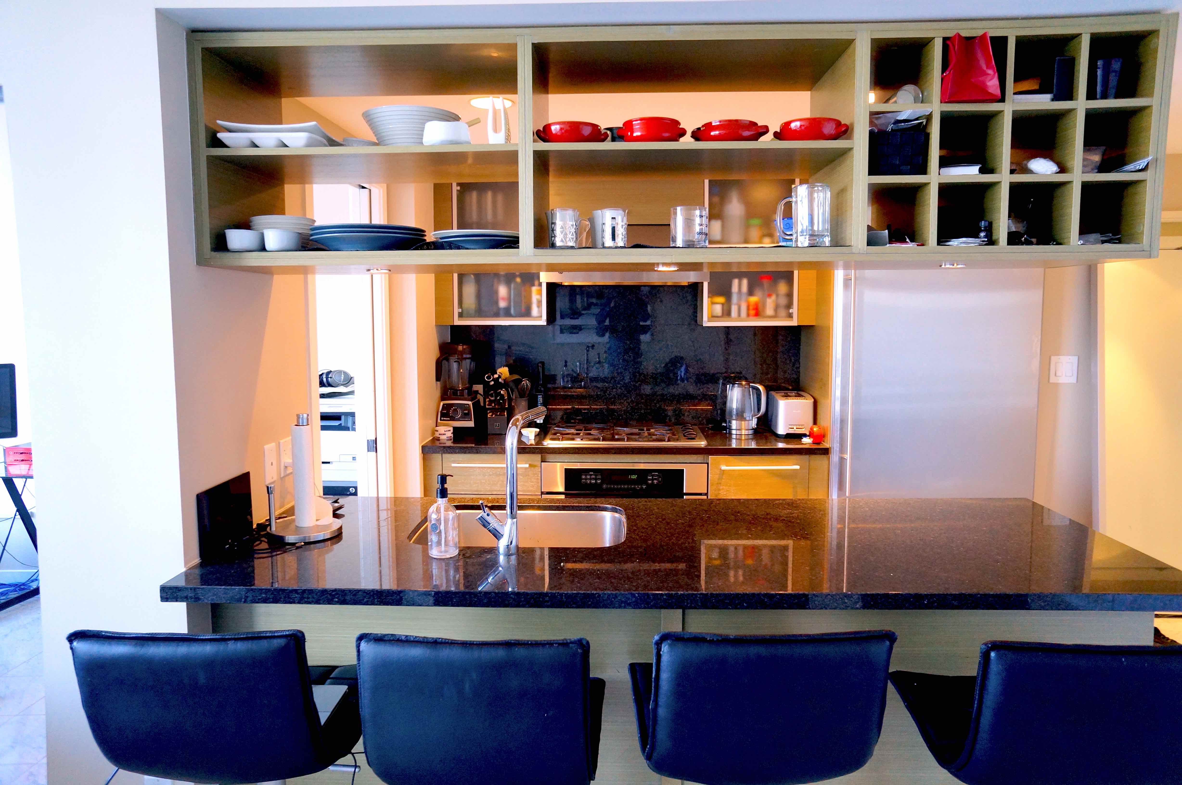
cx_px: 591
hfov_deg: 73.8
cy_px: 392
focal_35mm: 24
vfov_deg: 53.0
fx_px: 787
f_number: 4
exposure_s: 1/100
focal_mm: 16
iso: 800
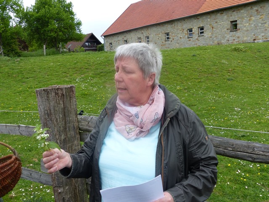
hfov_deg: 54.0
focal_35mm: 34
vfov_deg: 41.8
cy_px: 101
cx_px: 134
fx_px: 264
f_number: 4
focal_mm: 6
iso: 100
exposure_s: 1/250
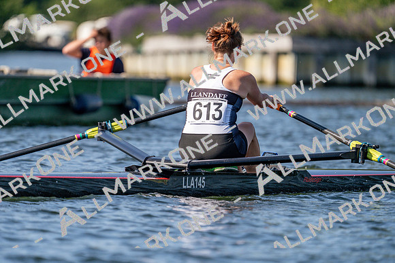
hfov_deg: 4.4
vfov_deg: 2.9
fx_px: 5125
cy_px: 132
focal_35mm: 467
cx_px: 198
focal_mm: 467
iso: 320
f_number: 6.3
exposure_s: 1/1600
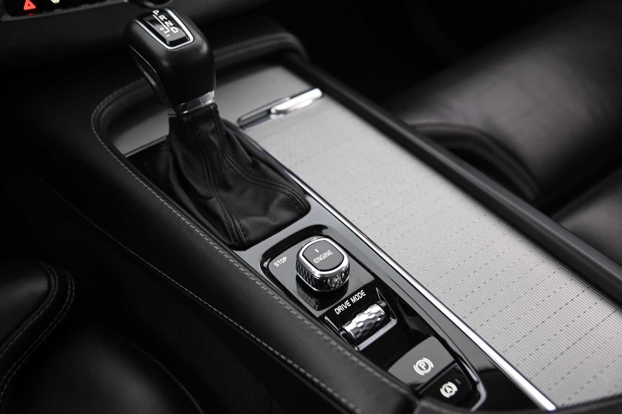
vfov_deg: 33.3
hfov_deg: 48.5
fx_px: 691
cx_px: 311
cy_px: 207
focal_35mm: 40
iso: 2000
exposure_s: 1/15
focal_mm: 40
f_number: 4
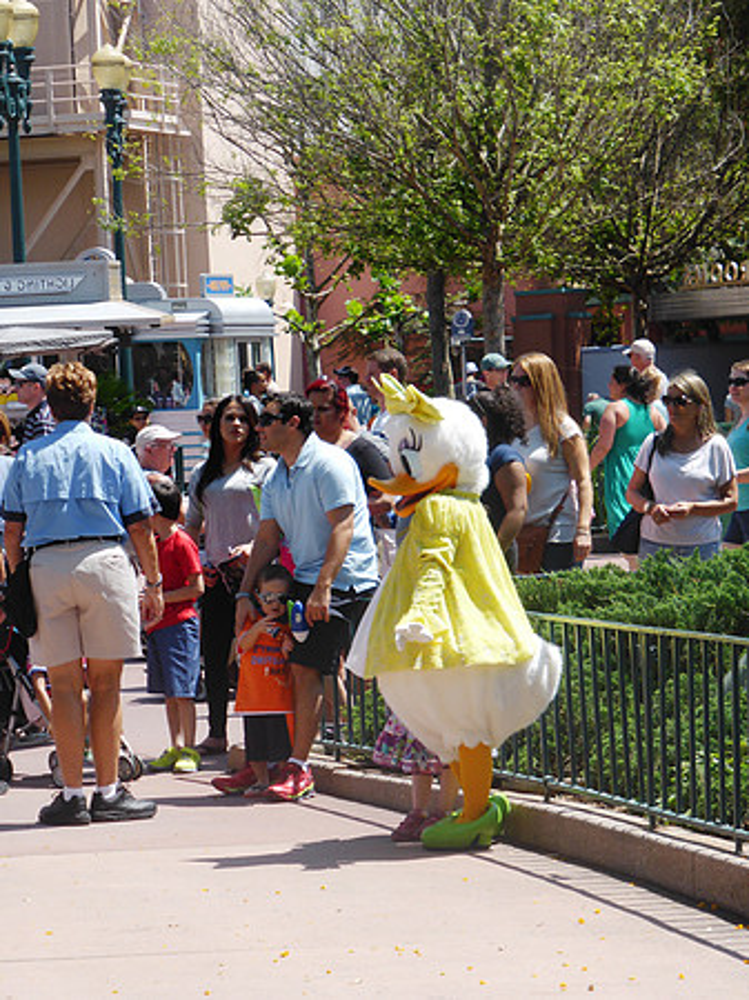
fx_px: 4620
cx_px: 374
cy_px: 500
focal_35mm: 160
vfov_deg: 12.4
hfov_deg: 9.3
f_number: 5.4
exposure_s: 1/400
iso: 100
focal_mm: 25.9
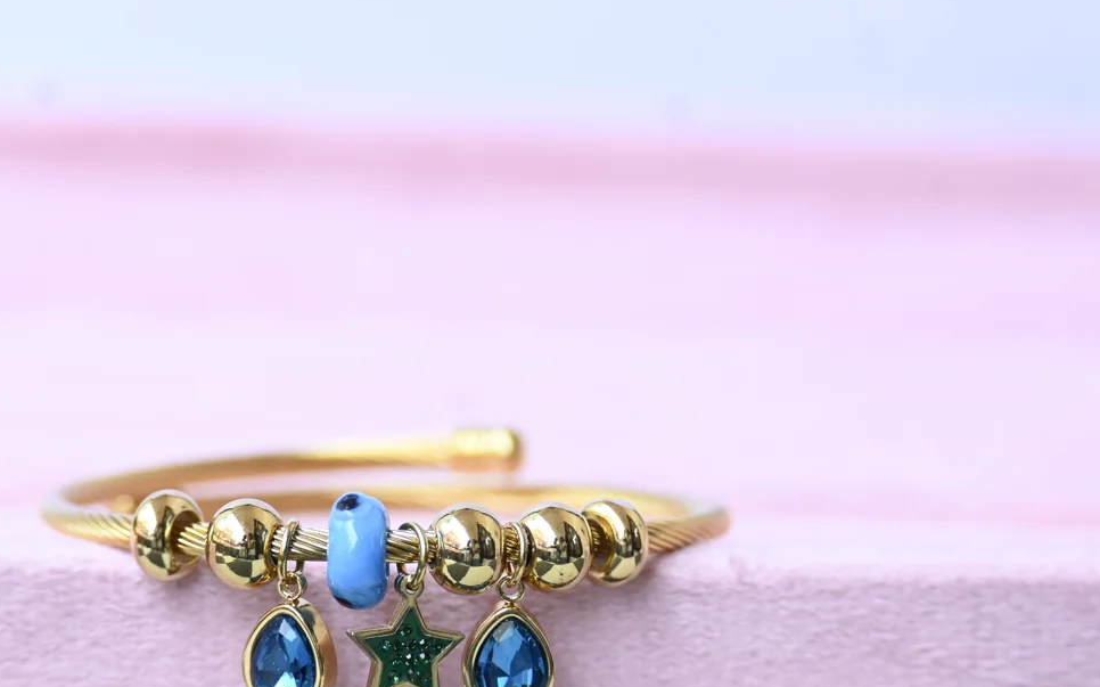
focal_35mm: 247
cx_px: 457
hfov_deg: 8.5
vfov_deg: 5.3
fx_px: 7402
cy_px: 384
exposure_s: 1/200
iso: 400
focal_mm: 130
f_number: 5.3
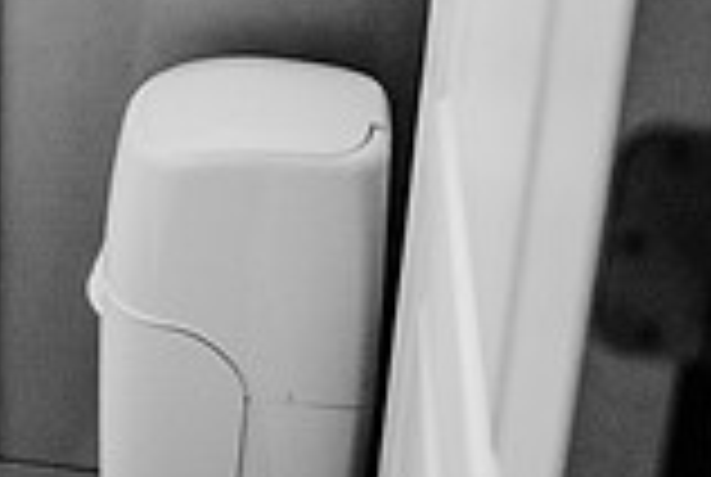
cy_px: -169
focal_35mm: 88
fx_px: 1741
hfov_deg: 21.6
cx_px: -122
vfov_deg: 14.8
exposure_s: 1/320
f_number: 2
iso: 640
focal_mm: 24
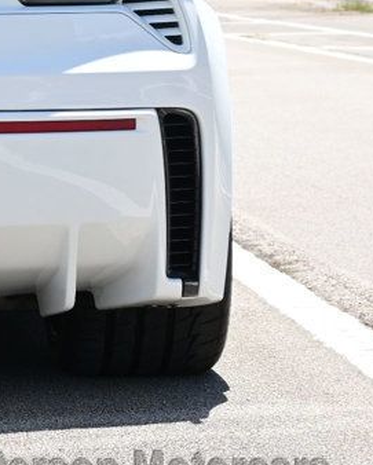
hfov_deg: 7.1
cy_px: 40
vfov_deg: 9.0
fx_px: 2935
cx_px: -301
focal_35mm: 213
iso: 100
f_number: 7.1
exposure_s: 1/200
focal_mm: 50
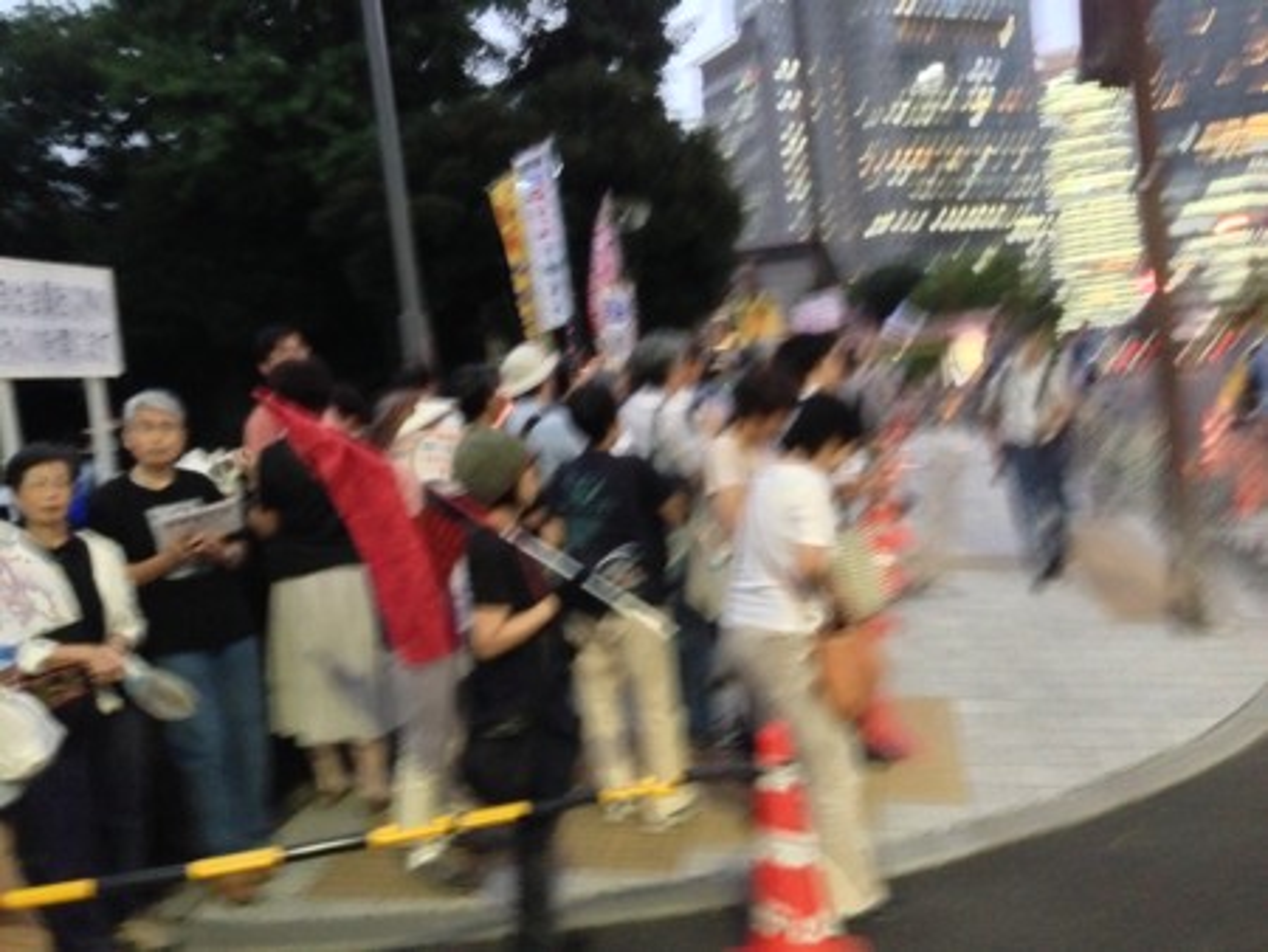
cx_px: 634
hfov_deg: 55.3
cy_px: 476
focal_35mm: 33
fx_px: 1209
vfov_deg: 43.0
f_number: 2.4
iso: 800
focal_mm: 4.13
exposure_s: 1/15
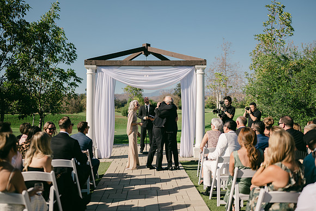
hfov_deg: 52.8
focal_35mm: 36
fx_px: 319
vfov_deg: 36.6
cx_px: 161
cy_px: 106
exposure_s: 1/8000
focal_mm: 35
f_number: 1.4
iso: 64
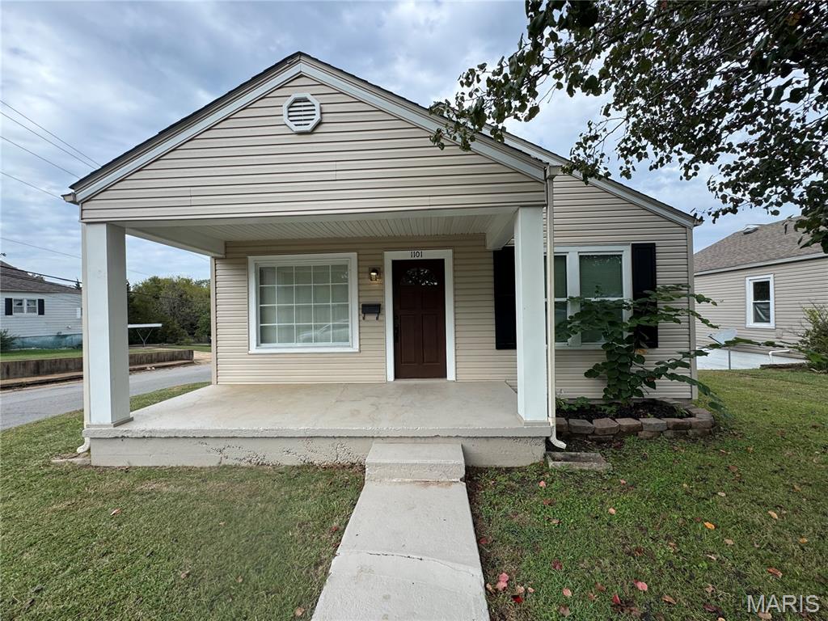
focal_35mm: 14
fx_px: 335
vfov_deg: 85.7
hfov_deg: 102.1
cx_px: 414
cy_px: 310
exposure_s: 1/625
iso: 40
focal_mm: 2.22
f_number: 2.2
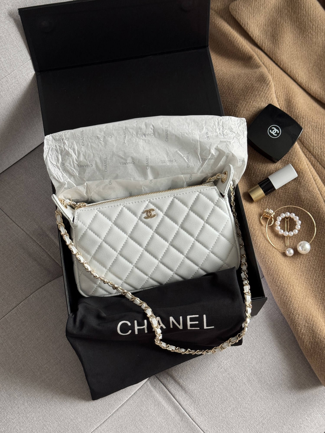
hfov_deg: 30.3
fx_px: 601
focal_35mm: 48
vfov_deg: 39.7
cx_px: 162
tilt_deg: -69.9
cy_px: 216
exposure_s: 1/60
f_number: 1.78
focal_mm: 6.76
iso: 200
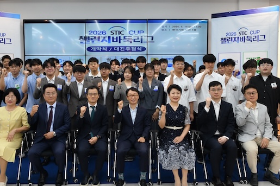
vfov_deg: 39.9
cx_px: 121
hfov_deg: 57.0
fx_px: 257
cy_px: 92
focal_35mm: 33
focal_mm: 17
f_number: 5
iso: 400
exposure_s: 1/100
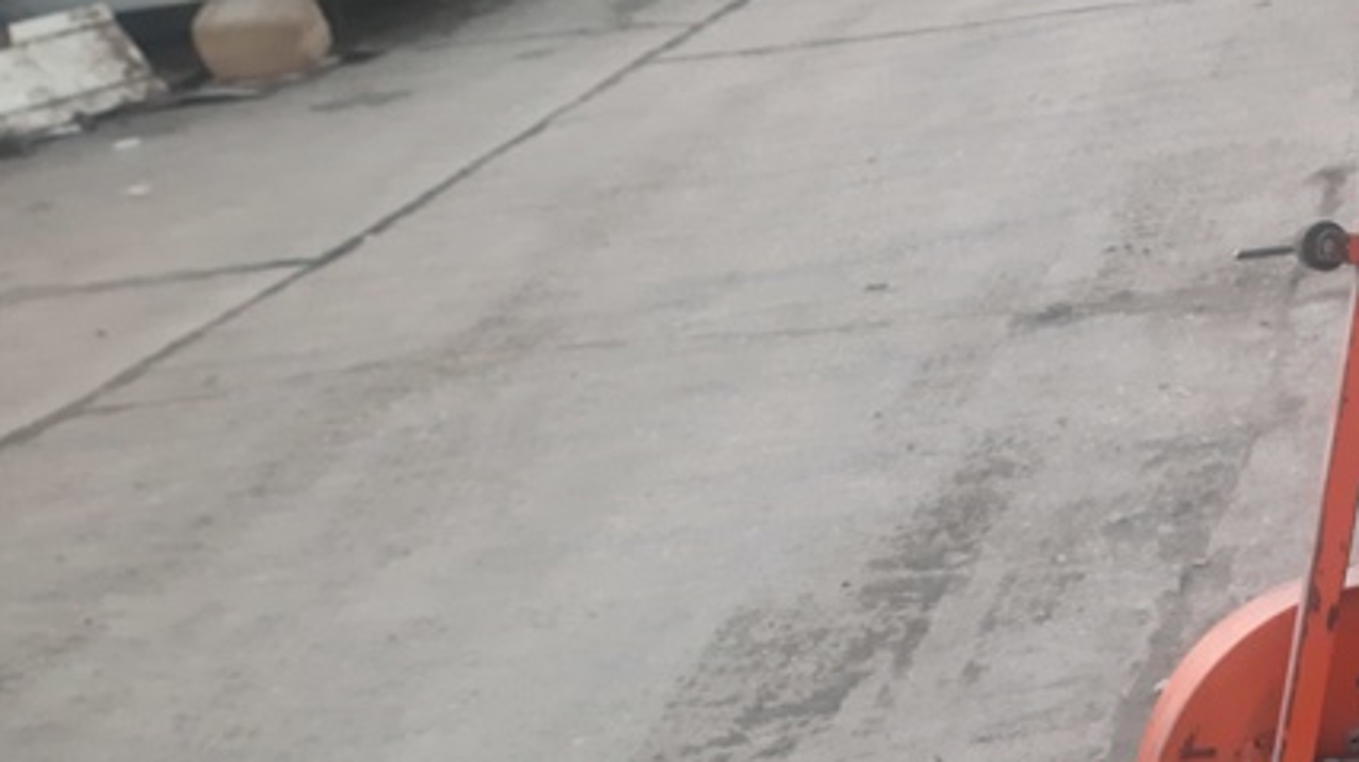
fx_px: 2305
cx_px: 1566
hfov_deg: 29.1
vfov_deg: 18.7
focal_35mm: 64
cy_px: 523
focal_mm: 4.6
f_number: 2
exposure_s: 1/50
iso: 80
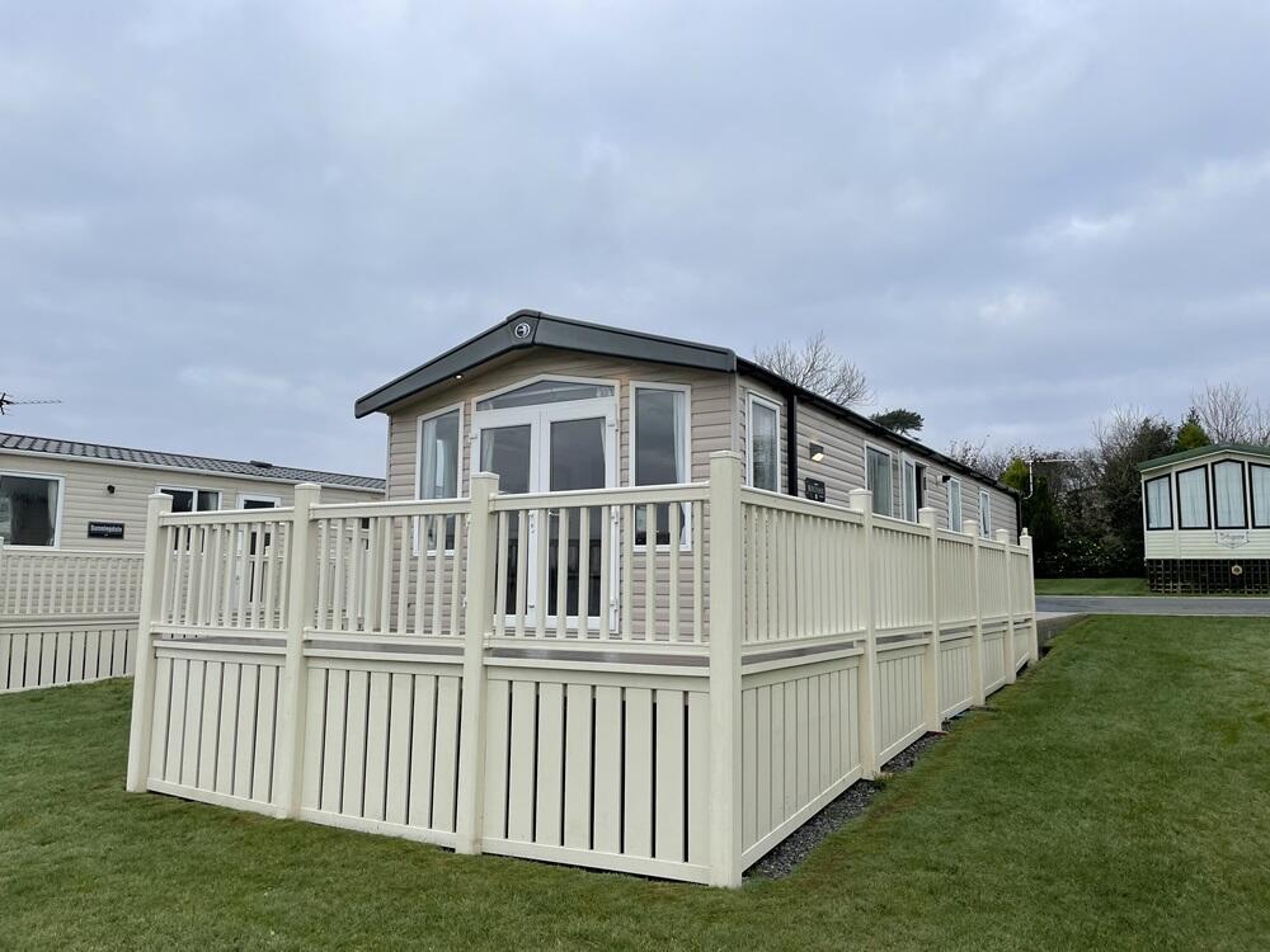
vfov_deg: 53.1
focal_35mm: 26
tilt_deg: +6.1
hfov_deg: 67.3
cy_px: 476
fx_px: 954
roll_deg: +0.1
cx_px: 635
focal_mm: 4.2
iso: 32
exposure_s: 1/1490
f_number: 1.6
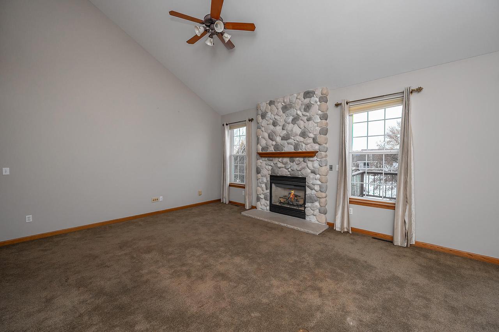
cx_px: 250
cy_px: 166
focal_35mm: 14
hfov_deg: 104.3
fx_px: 194
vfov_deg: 81.2
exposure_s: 1/200
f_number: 6.3
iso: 400
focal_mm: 14
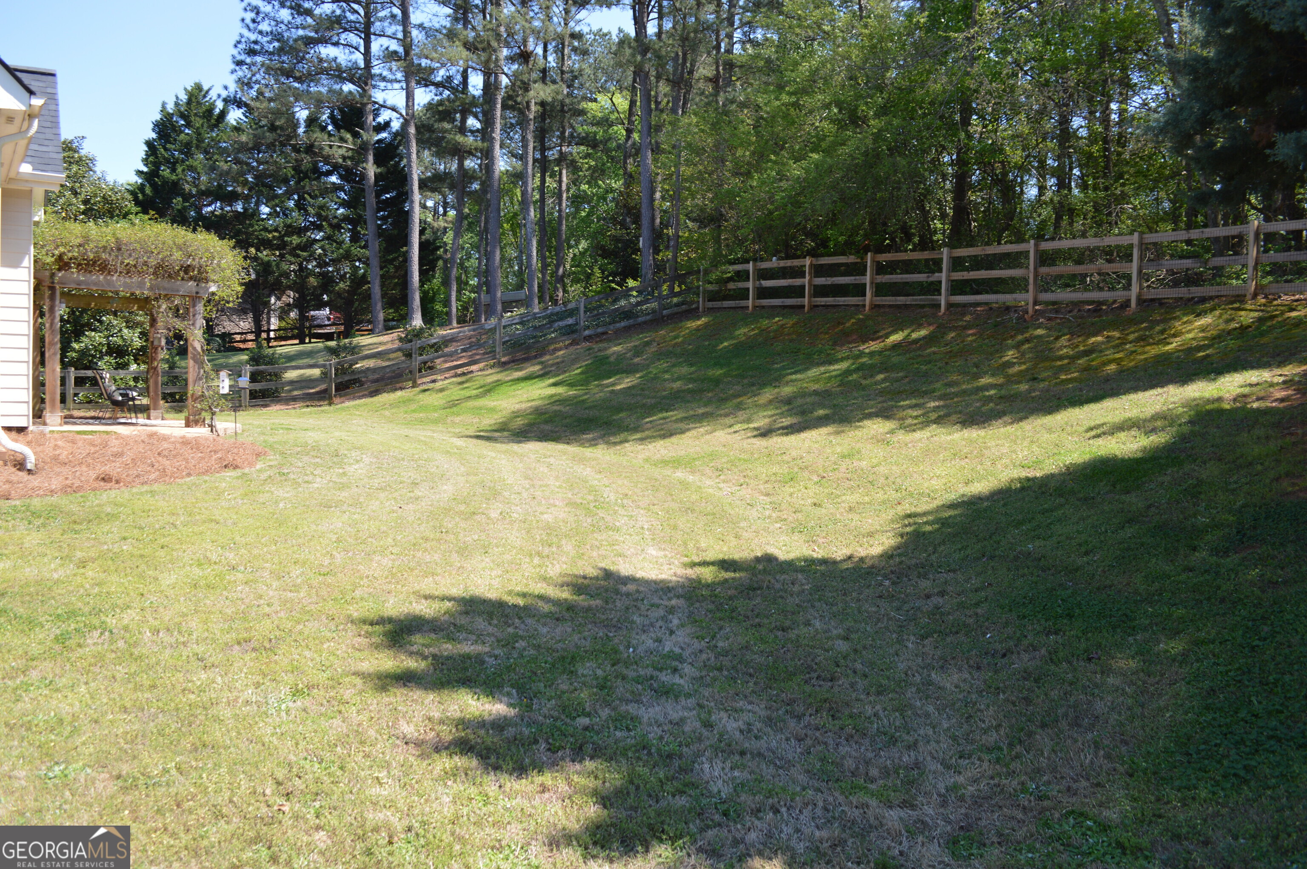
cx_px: 654
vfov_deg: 47.9
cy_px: 434
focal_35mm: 27
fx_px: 979
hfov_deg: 67.4
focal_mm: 18
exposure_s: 1/160
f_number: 6.3
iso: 100
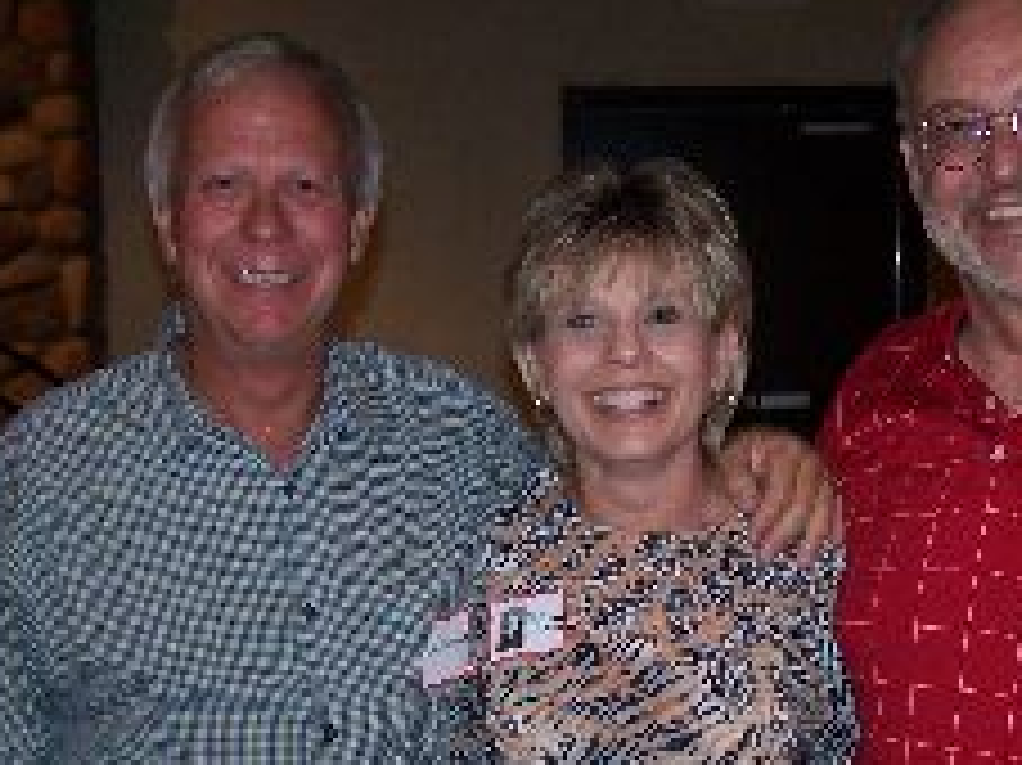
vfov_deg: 21.8
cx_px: 702
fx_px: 1977
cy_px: 526
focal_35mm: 67
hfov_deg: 28.7
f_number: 2.8
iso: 140
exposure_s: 1/60
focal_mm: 6.3
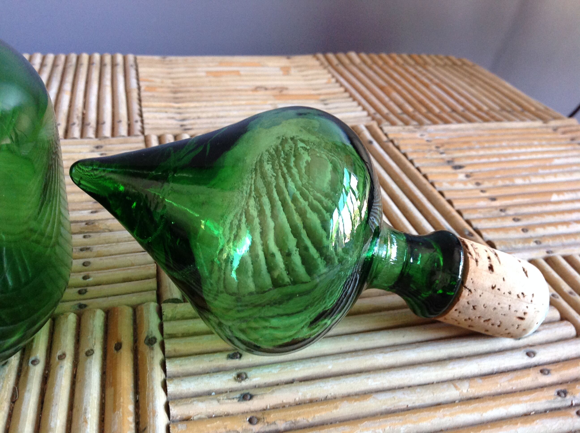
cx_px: 290
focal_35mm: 35
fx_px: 586
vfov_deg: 40.6
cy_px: 216
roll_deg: -4.7
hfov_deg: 52.7
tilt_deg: -30.7
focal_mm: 4.28
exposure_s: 1/15
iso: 200
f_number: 2.4
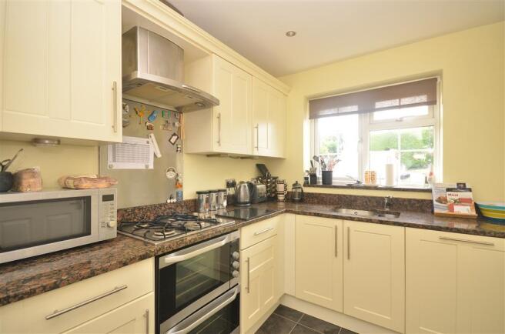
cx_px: 252
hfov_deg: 95.1
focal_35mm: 16
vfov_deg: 71.8
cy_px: 167
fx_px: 231
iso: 500
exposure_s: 1/20
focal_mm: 11
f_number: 8
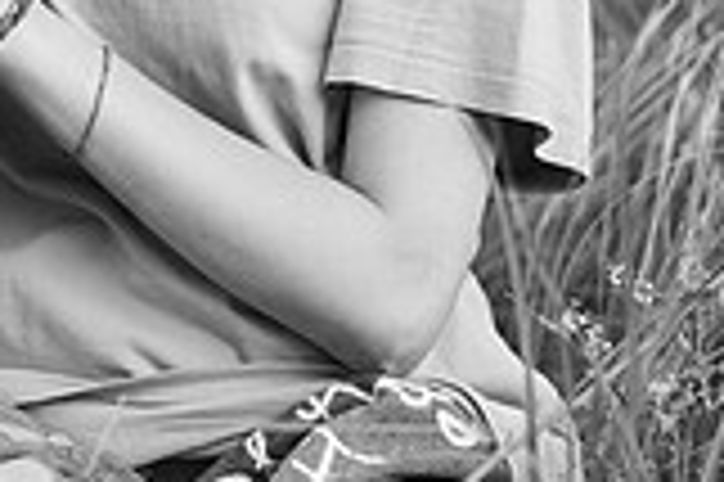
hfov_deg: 5.9
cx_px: -144
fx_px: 6931
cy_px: -151
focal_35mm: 345
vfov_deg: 4.0
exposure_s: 1/320
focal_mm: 85
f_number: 2.5
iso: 400
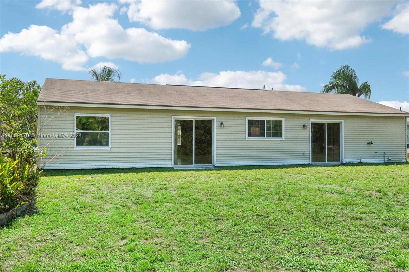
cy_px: 136
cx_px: 204
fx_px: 341
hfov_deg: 61.9
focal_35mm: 30
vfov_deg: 43.6
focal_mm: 20
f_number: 9
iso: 1250
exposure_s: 1/2700
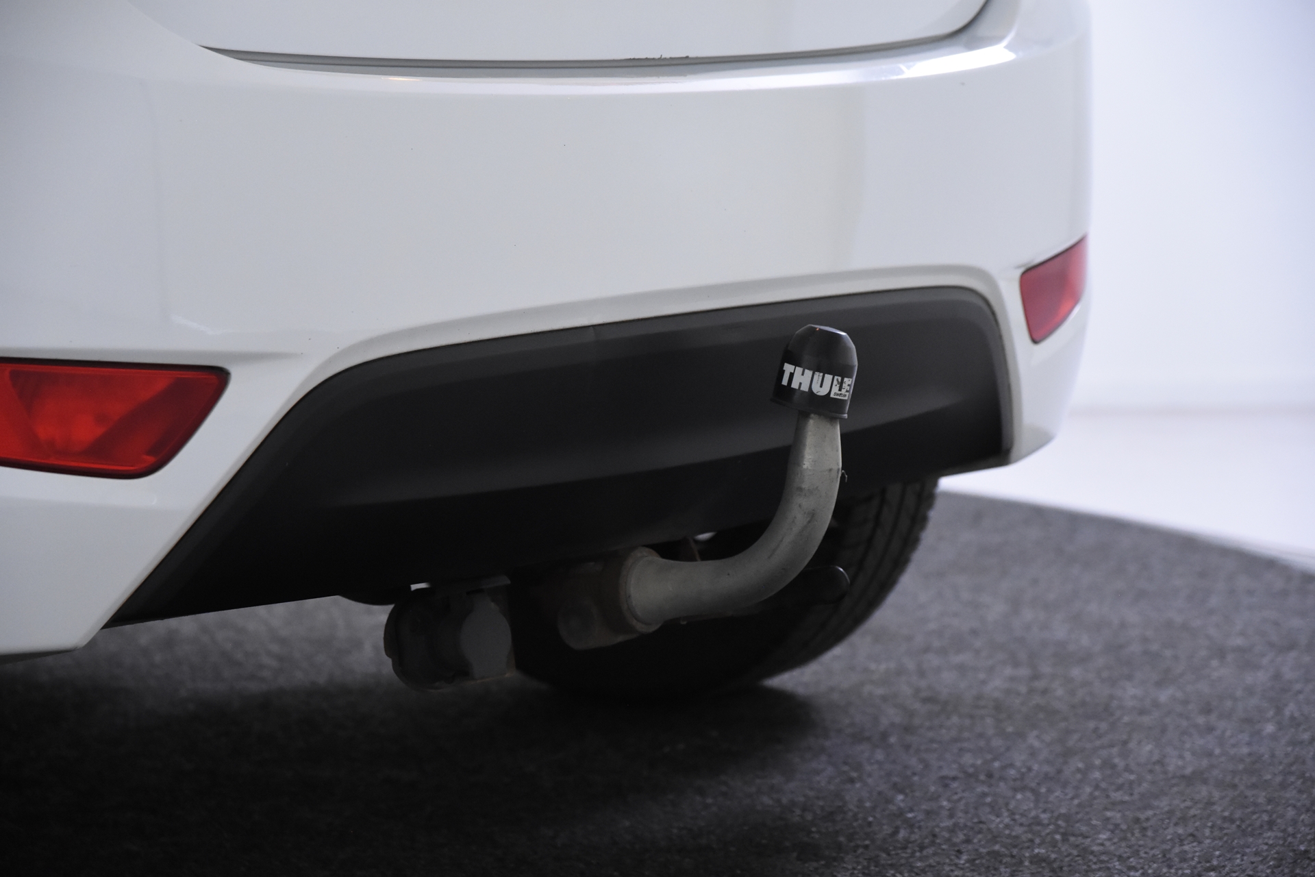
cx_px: 658
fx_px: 3835
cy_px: 438
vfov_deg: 13.0
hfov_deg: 19.5
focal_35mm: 105
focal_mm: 70
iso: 3200
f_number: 4
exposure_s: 1/125
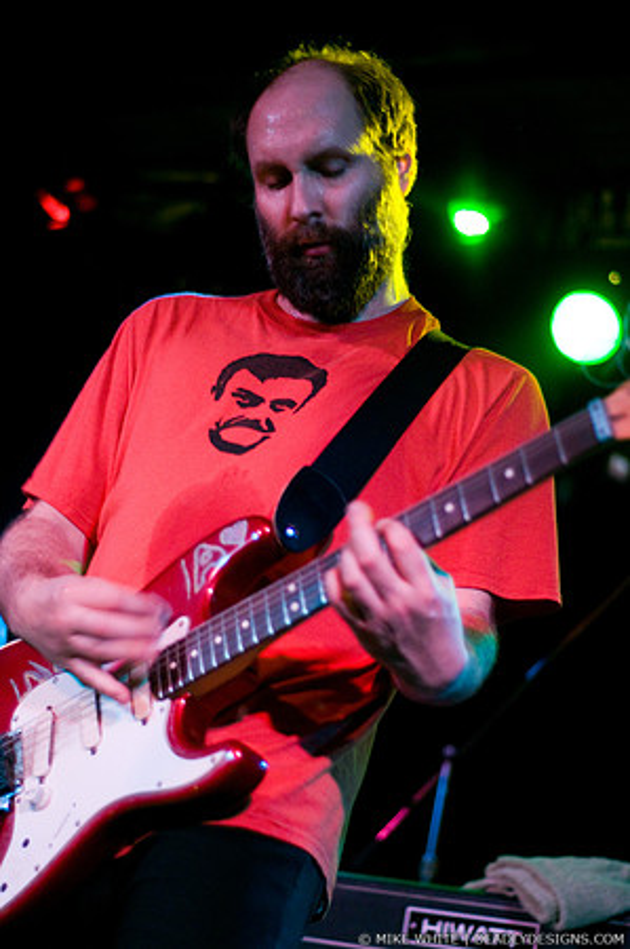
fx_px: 1973
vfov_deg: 27.0
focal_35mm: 75
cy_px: 474
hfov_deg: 18.1
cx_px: 315
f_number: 1.8
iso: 1000
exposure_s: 1/50
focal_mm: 50
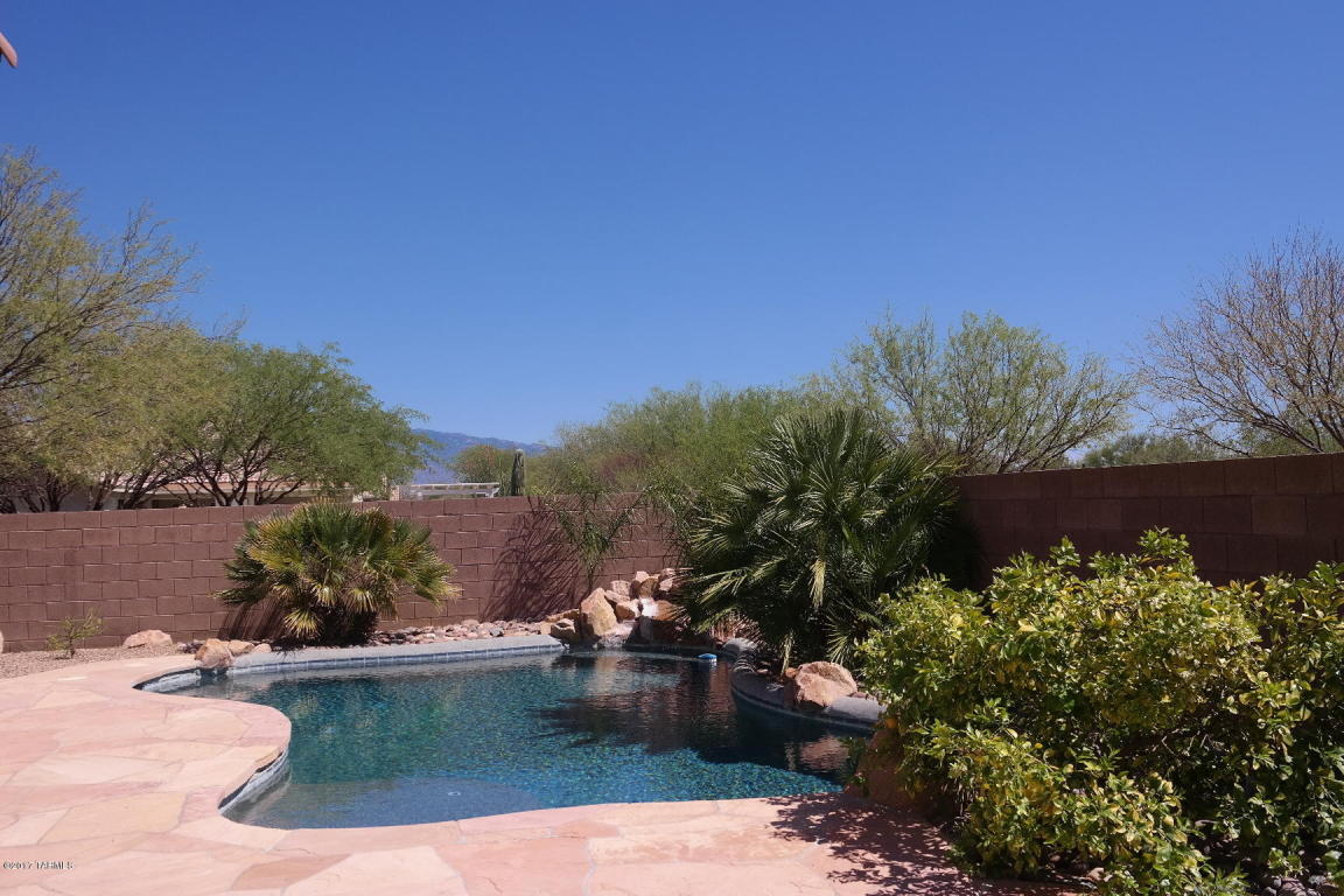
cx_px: 672
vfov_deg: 43.6
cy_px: 448
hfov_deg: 61.9
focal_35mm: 30
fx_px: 1120
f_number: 7.1
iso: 100
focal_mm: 20
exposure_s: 1/400
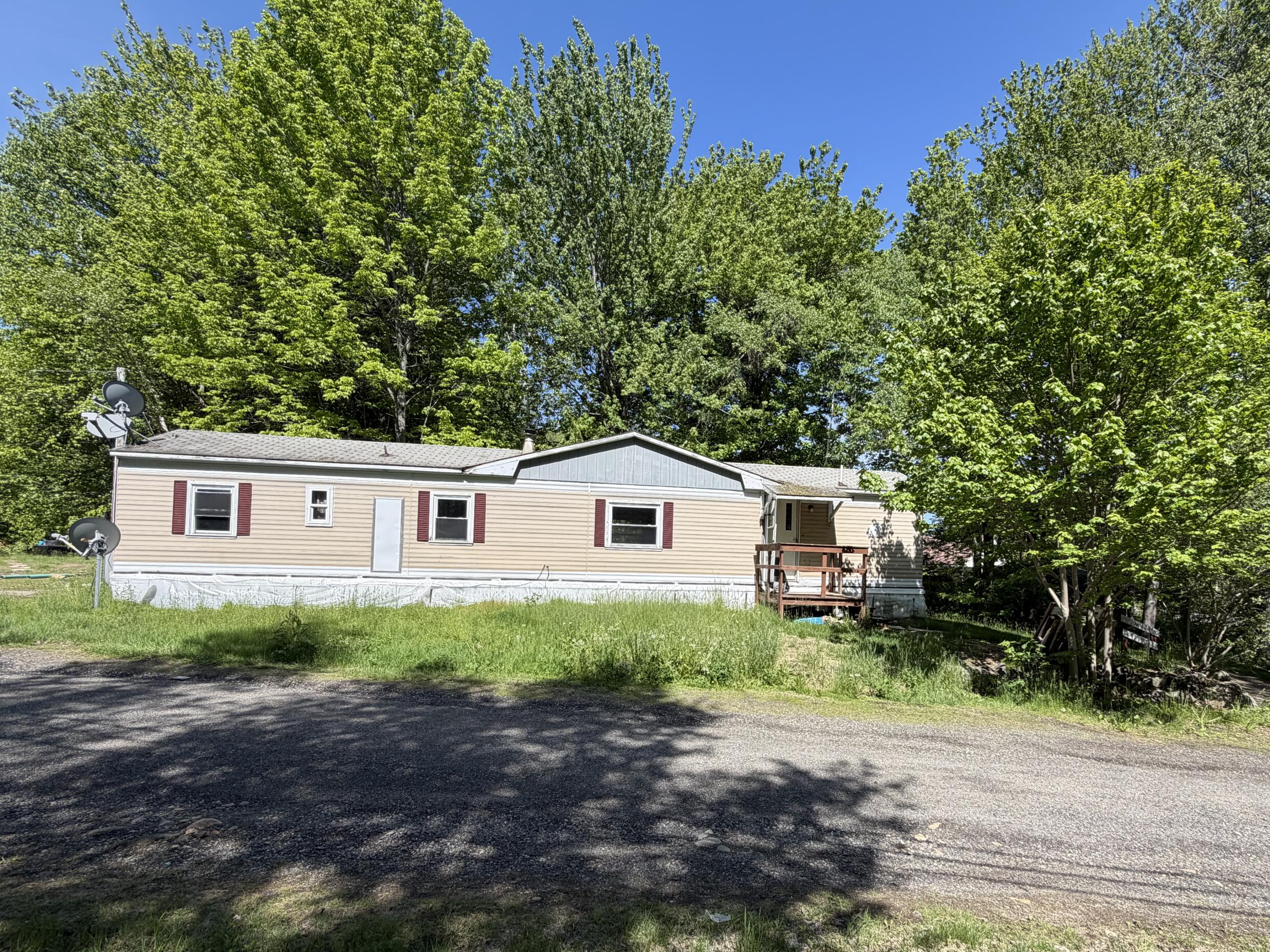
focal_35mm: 17
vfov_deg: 74.1
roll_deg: -1.2
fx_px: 624
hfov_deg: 90.6
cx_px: 708
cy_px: 556
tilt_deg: +1.5
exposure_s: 1/770
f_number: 2.2
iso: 40
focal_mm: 2.22
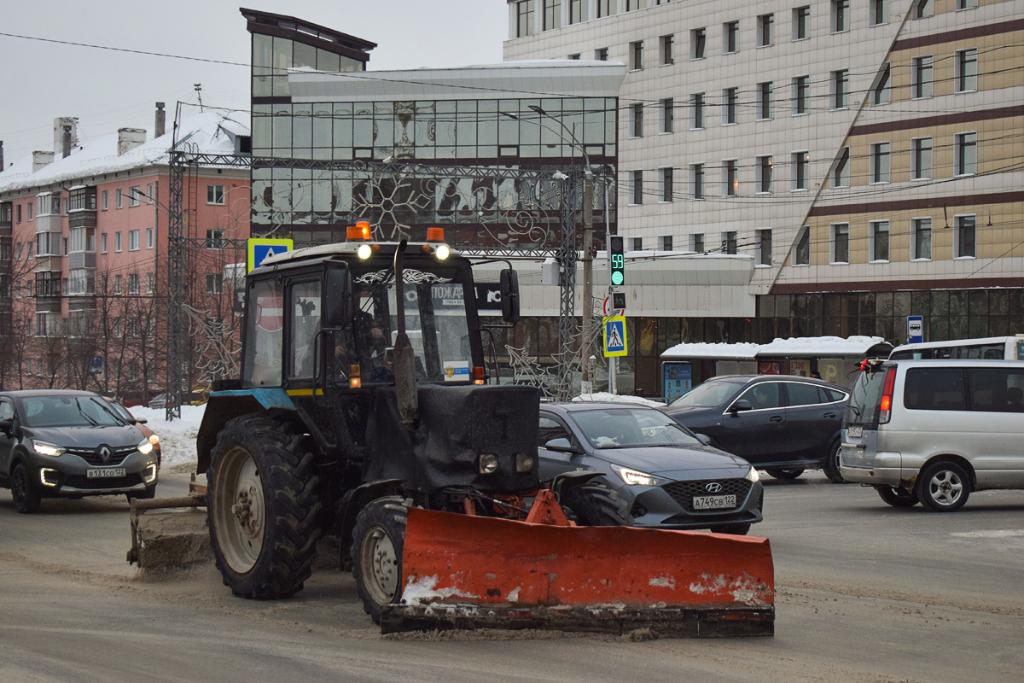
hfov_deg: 29.9
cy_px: 342
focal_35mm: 68
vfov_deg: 20.2
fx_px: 1920
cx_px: 512
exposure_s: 1/400
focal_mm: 45
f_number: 5
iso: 800
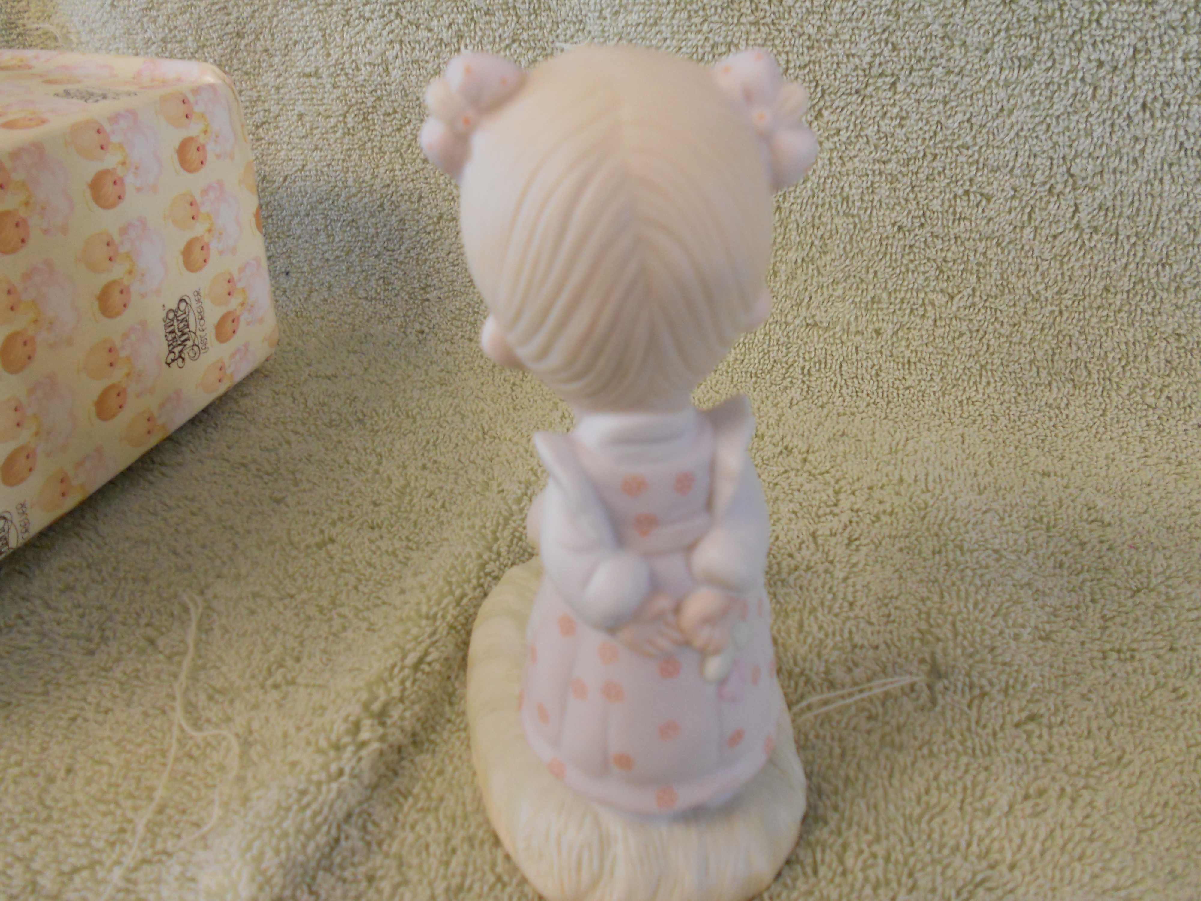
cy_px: 450
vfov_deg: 44.2
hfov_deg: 56.8
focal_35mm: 32
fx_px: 1110
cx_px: 600
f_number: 3.5
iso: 250
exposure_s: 1/30
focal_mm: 5.8
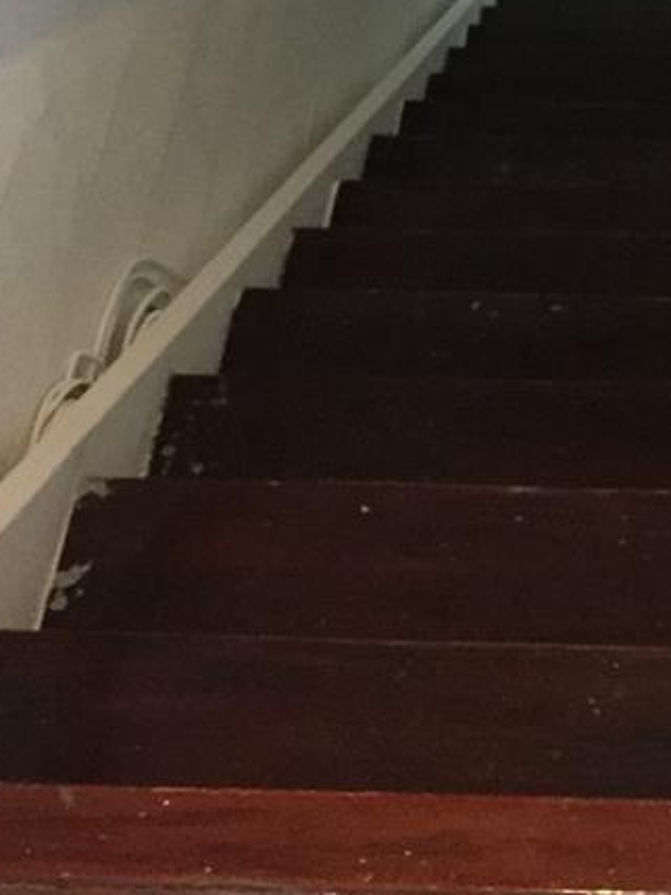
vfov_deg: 22.3
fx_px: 2096
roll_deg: +2.6
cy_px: -173
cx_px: 606
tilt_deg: -37.7
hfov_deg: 17.9
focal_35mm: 81
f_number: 2.2
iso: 400
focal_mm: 4.15
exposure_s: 1/15
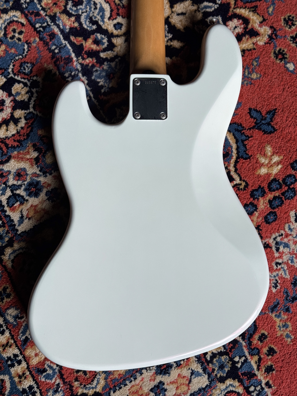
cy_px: 198
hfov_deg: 30.3
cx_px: 148
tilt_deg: -81.1
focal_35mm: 48
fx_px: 549
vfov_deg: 39.7
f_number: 1.78
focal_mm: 6.76
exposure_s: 1/110
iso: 100
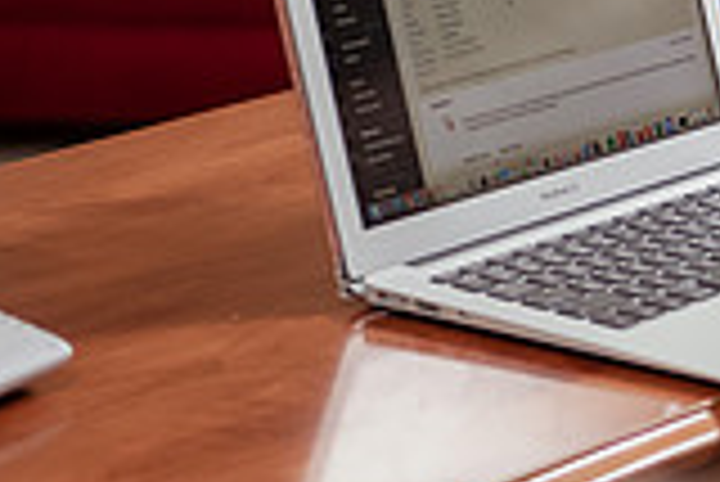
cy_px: 151
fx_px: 5084
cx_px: 1112
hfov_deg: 7.9
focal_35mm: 254
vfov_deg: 5.4
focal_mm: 70
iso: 1250
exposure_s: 1/200
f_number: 3.2
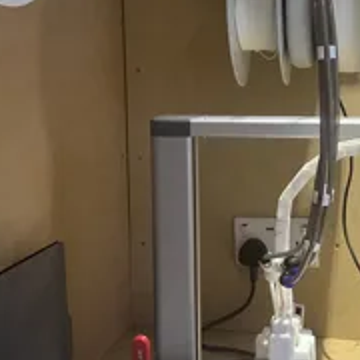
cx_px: 278
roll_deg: -0.9
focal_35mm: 57
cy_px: 120
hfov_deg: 29.5
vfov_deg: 29.8
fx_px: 671
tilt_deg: -8.8
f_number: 1.8
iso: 100
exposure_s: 1/60
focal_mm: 3
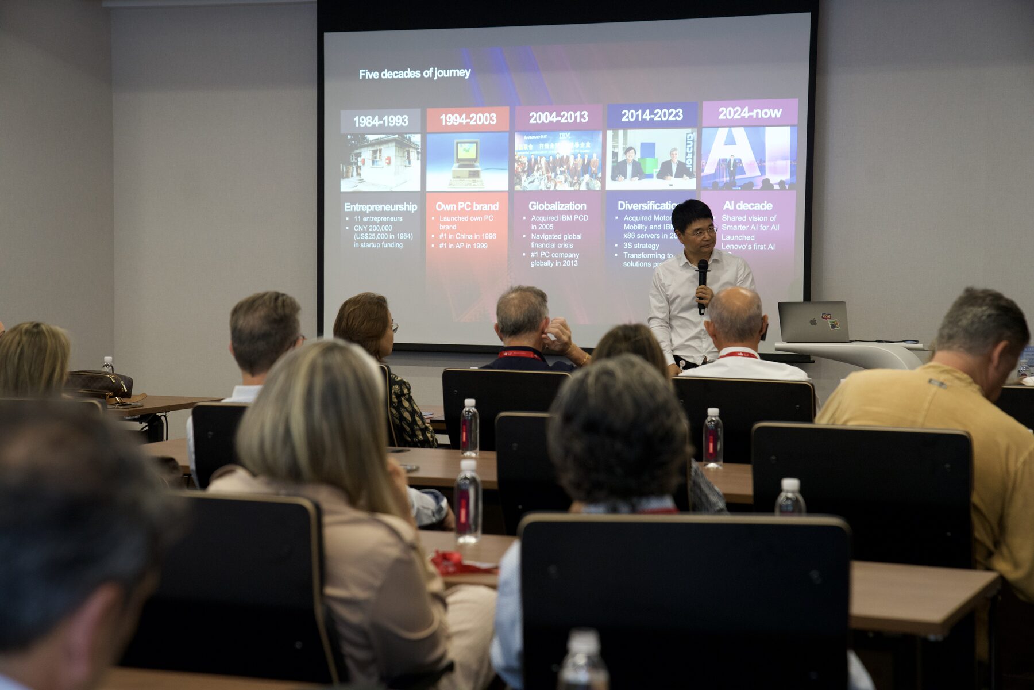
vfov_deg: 19.5
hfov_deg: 28.8
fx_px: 2010
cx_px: 517
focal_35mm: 70
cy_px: 345
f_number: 4
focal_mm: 70
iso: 2000
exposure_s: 1/160
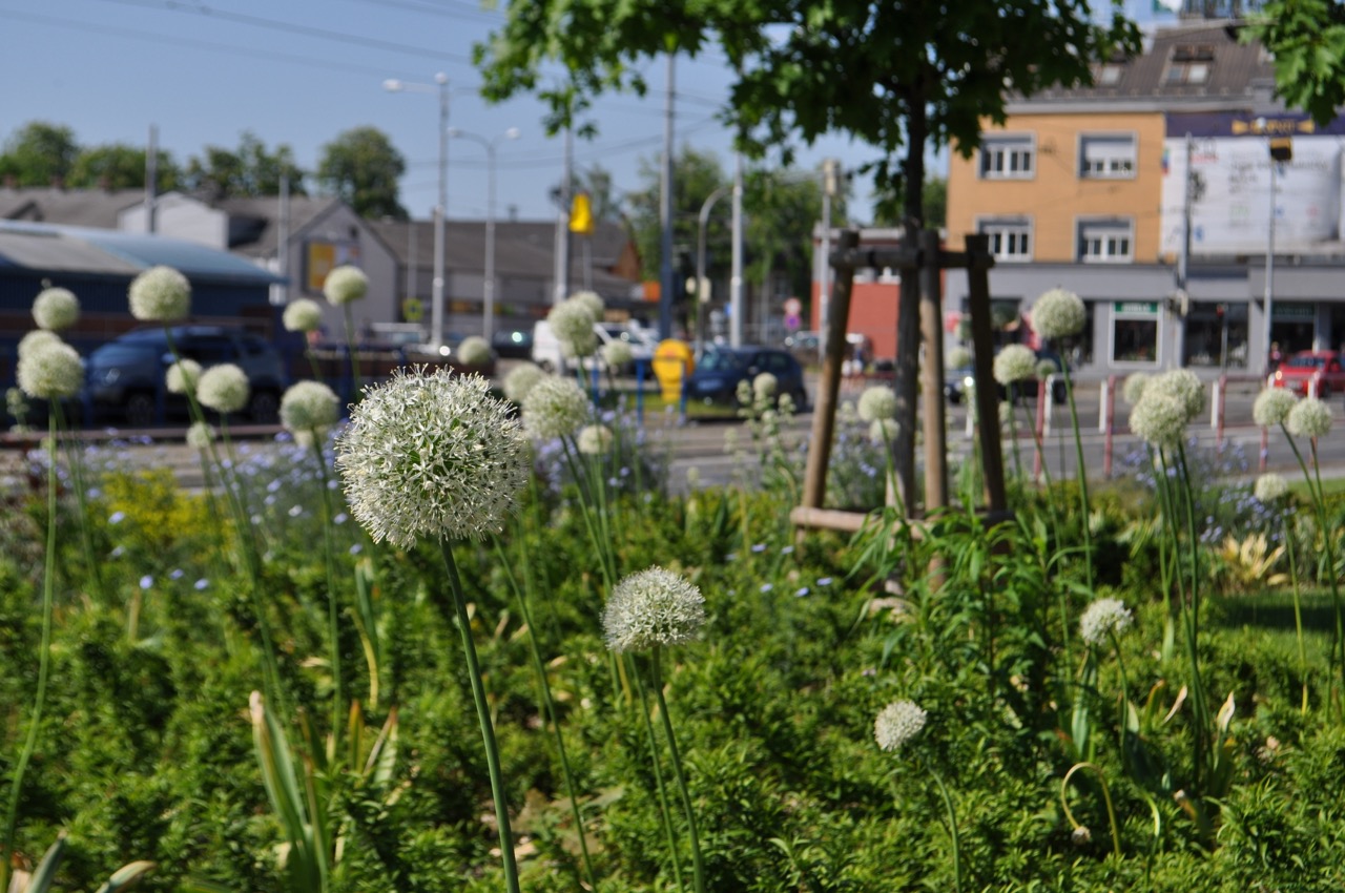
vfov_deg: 20.6
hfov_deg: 30.5
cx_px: 672
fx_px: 2463
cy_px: 446
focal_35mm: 66
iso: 200
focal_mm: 44
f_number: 7.1
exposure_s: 1/800
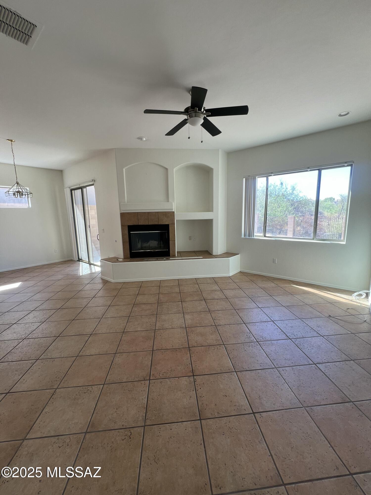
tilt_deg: -8.4
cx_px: 186
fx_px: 186
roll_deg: +1.9
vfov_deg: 106.2
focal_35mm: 13
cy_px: 248
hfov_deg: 89.9
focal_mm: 1.57
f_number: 1.8
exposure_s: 1/99
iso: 40
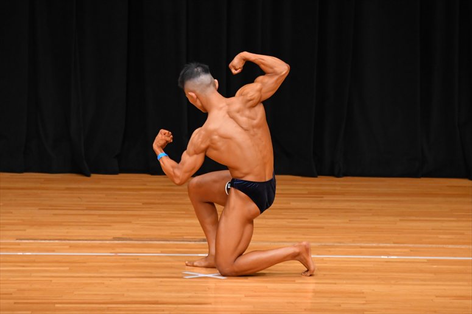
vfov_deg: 4.0
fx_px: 4521
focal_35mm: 345
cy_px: 157
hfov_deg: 6.0
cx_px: 236
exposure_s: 1/400
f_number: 5.6
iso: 3200
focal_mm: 230
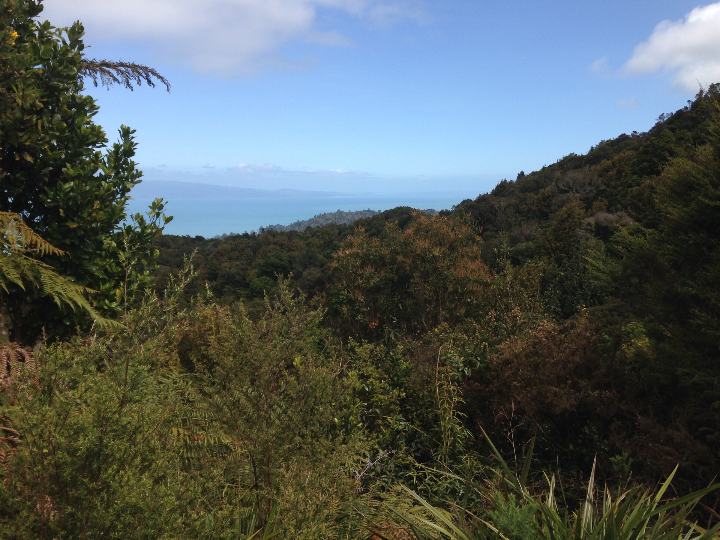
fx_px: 686
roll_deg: +0.3
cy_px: 270
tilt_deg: -8.1
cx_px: 360
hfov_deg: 55.4
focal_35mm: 33
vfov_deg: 42.9
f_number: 2.4
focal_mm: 4.12
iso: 50
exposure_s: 1/1642
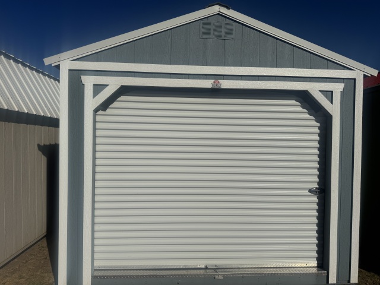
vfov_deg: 56.8
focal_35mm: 24
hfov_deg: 71.6
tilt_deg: -0.5
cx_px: 190
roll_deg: -0.6
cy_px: 142
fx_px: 263
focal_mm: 6.76
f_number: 1.78
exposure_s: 1/20000
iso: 64
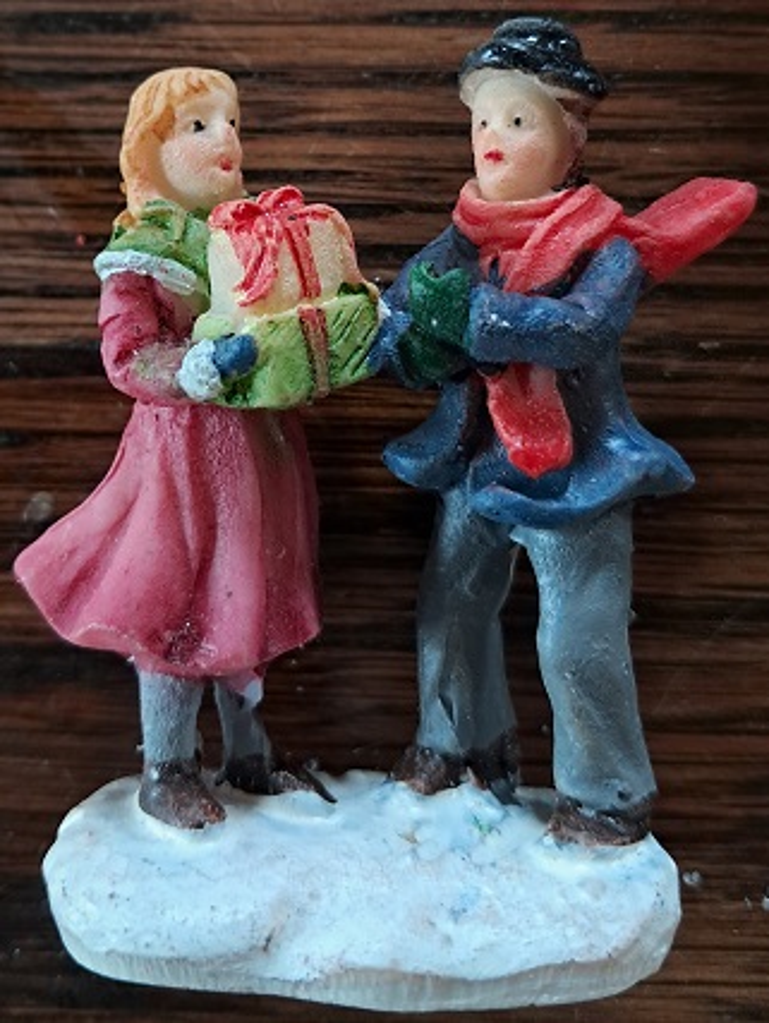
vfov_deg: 65.3
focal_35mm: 27
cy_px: 512
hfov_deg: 51.4
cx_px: 384
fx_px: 799
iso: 320
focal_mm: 4
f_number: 1.8
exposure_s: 1/50
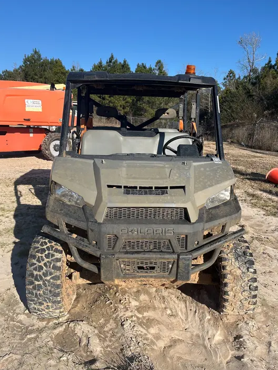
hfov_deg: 51.4
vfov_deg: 65.3
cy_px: 182
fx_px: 289
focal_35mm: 27
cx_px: 141
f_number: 1.6
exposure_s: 1/3215
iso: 50
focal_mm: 5.1
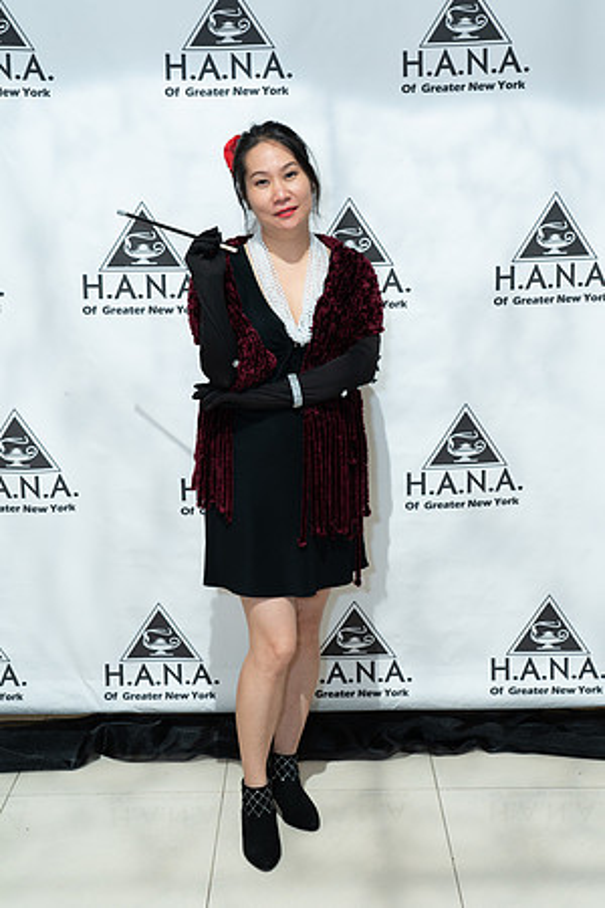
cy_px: 454
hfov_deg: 26.0
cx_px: 302
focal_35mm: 52
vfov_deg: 38.2
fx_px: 1311
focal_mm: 52
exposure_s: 1/160
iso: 640
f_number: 5
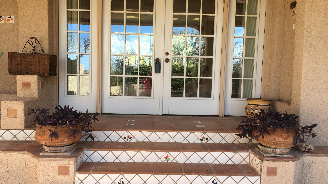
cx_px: 163
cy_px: 95
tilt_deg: -5.3
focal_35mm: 32
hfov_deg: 61.0
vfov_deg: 36.7
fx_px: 278
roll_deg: -1.0
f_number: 2.2
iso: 25
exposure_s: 1/158
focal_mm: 4.15
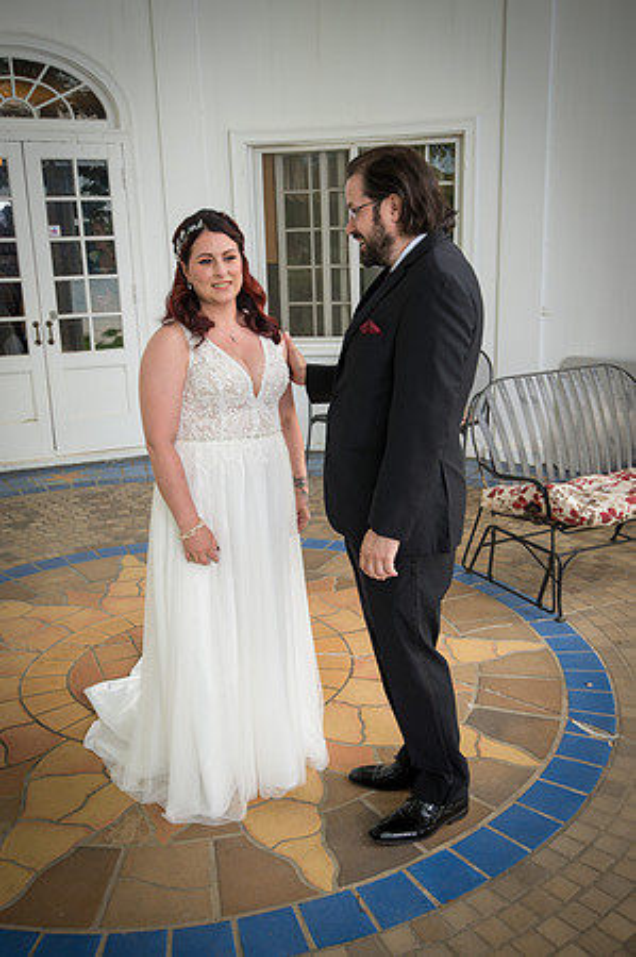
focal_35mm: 35
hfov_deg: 37.8
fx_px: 930
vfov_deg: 54.5
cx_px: 318
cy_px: 478
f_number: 4.8
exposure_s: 1/180
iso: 400
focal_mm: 35
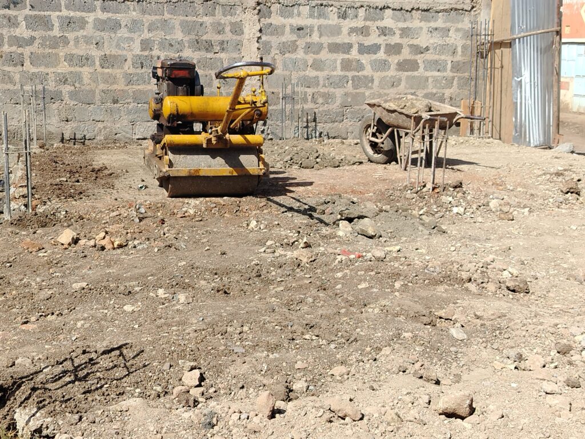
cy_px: 220
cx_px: 292
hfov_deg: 40.4
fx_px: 794
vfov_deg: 30.9
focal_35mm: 47
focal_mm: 5.25
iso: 100
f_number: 1.75
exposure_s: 1/847
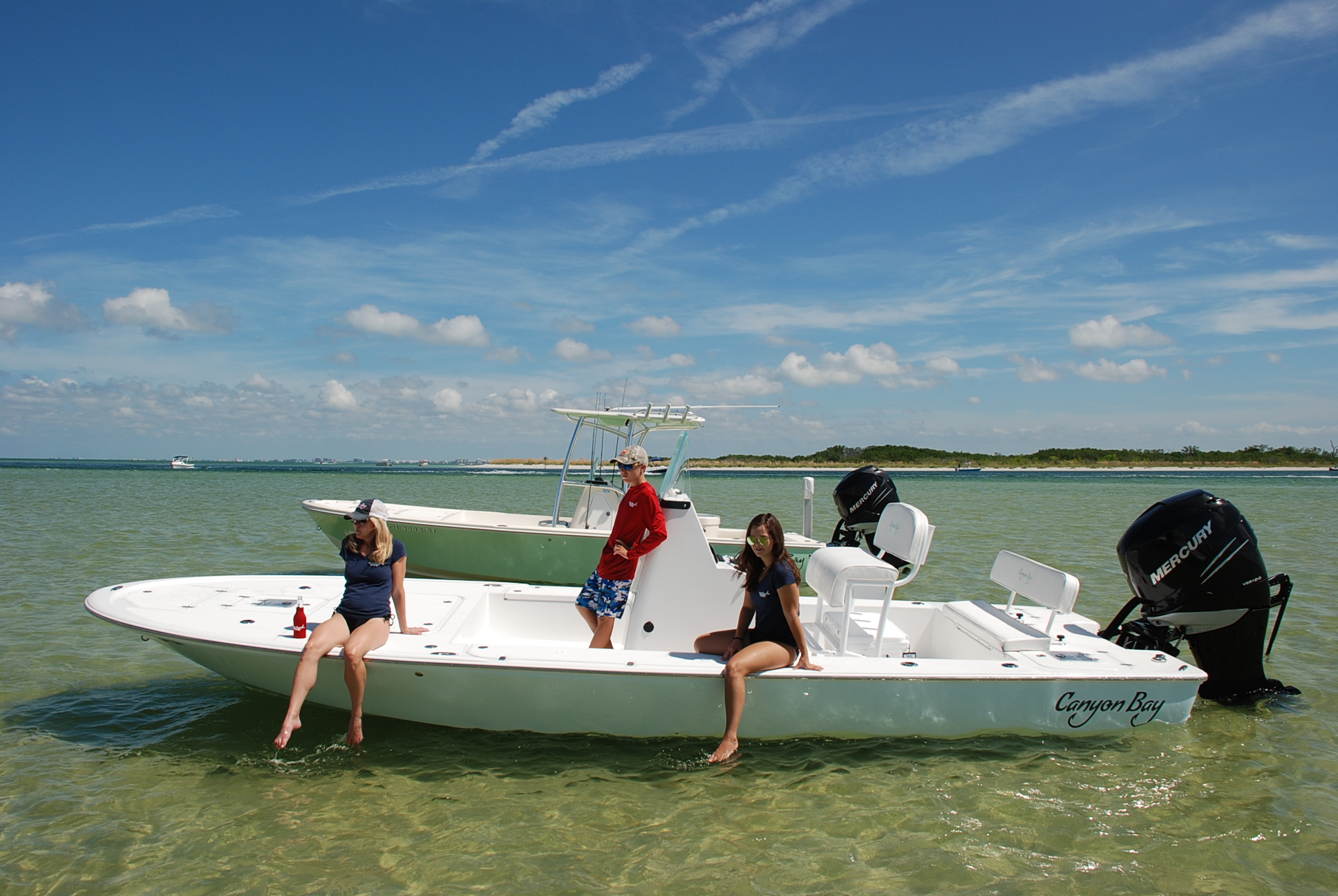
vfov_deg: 48.0
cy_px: 448
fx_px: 1005
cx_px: 669
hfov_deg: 67.3
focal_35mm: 27
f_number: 9
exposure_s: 1/320
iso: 100
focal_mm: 18
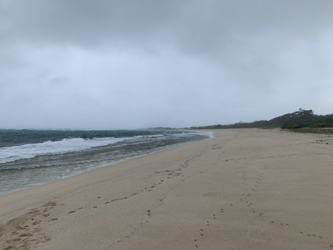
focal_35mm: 26
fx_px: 250
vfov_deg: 53.1
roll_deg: -0.3
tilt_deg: +2.2
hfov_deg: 67.3
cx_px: 166
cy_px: 125
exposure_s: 1/647
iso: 25
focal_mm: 4.25
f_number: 1.8
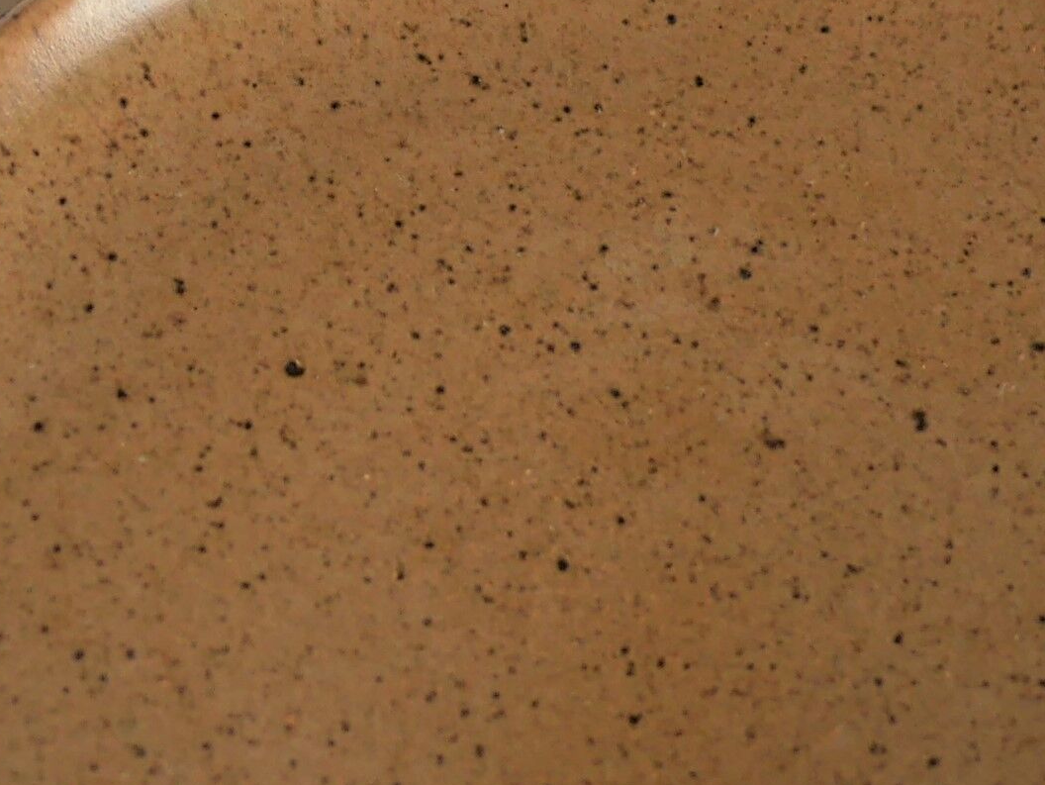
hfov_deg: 11.3
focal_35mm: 174
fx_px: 5255
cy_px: -442
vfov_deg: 8.3
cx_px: 231
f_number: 1.7
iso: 200
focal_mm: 20
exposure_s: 1/100
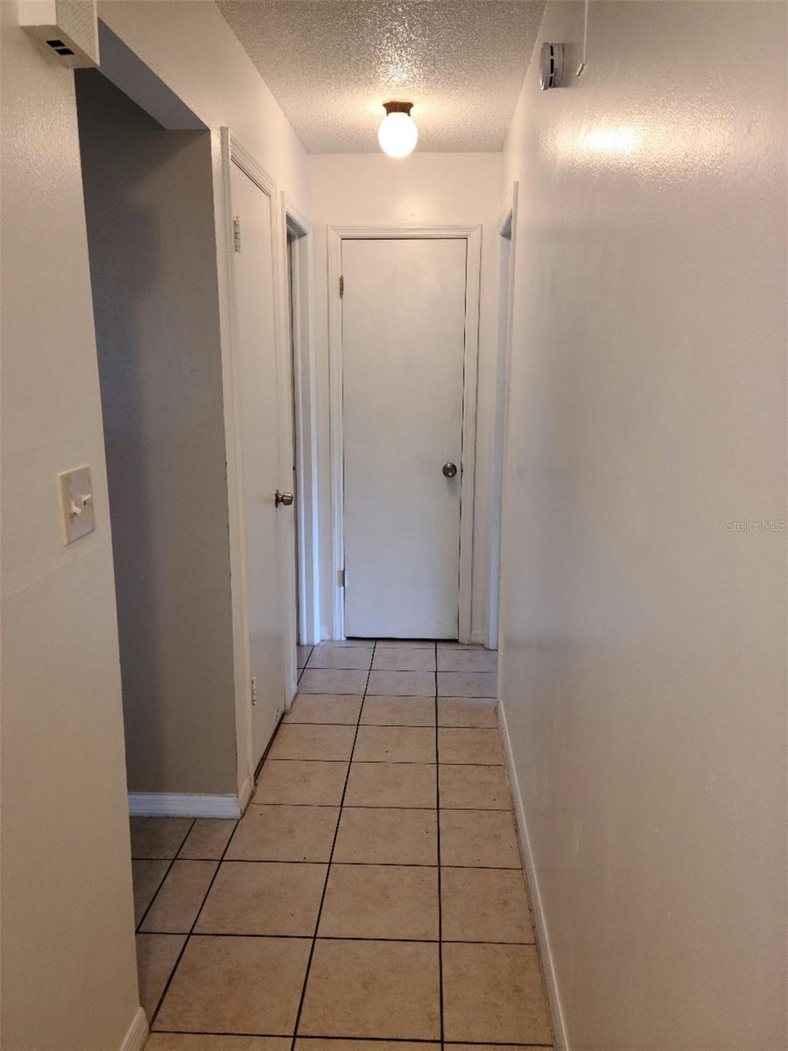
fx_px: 850
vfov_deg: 63.4
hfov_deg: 49.7
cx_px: 394
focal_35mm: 28
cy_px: 526
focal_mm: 5.9
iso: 125
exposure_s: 1/60.2
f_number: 2
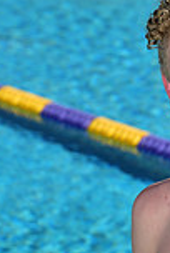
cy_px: 308
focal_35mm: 457
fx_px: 3222
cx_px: 232
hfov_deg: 3.0
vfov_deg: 4.5
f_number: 8
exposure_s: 1/250
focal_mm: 120
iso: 64
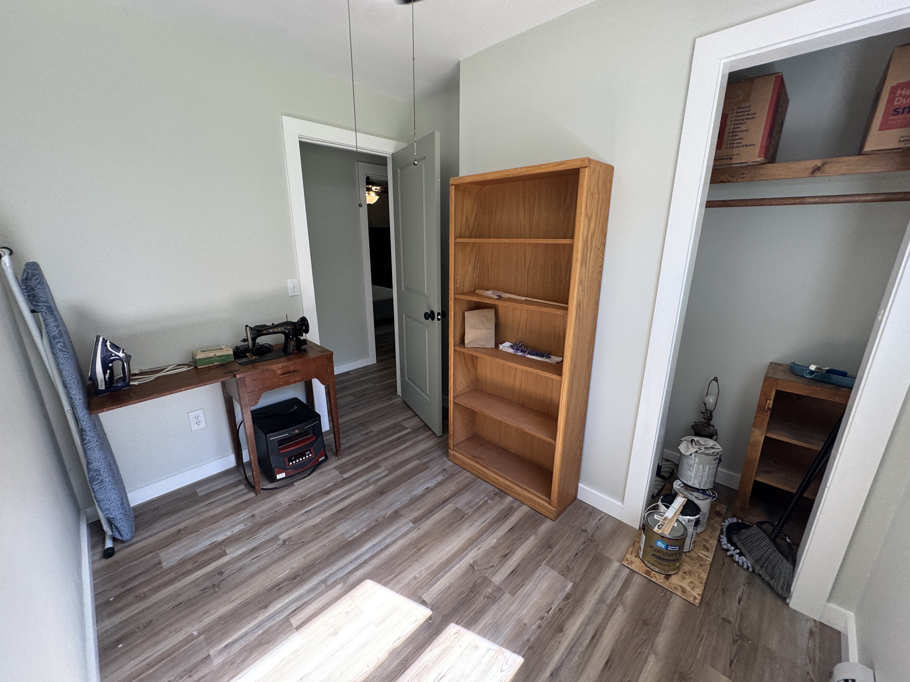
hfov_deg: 102.1
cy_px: 341
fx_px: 368
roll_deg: -1.0
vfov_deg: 85.7
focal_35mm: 14
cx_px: 455
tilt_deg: -17.1
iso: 125
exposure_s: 1/99
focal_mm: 2.22
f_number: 2.2
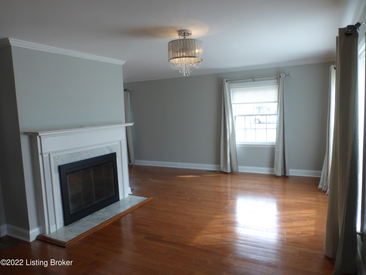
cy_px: 138
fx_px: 264
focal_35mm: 25
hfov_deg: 69.4
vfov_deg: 54.9
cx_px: 183
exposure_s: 1/60
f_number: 3.3
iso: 200
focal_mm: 4.3
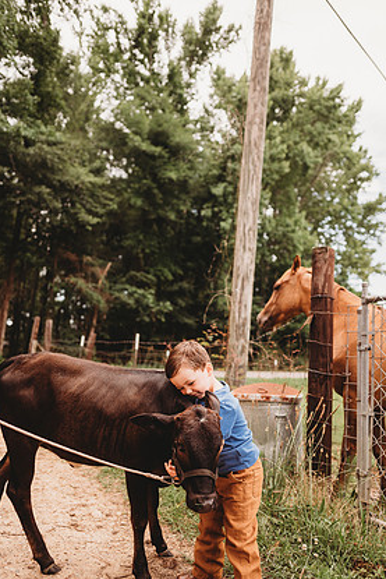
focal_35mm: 26
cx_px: 205
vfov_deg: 69.3
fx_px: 418
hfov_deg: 49.6
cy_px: 313
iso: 100
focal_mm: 24
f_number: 2.2
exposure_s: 1/1000
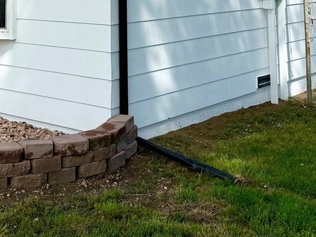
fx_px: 629
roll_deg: +1.1
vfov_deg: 19.2
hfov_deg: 28.0
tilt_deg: +3.8
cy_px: -95
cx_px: 107
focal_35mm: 69
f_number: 1.78
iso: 80
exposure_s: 1/5319
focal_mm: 6.76
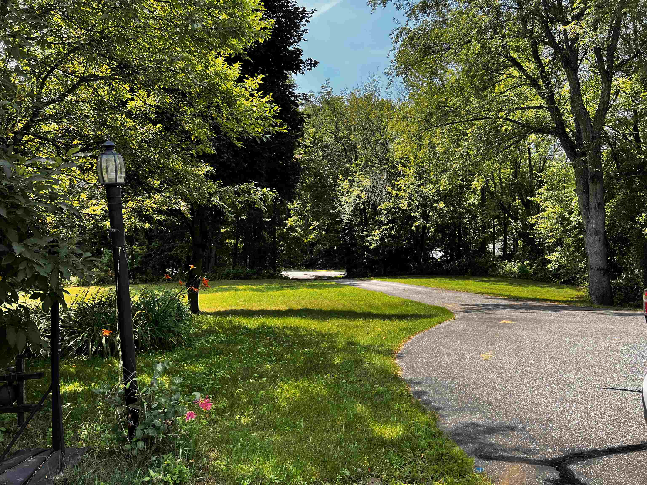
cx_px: 324
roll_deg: +1.2
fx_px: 486
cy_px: 242
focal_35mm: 26
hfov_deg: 67.3
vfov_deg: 53.1
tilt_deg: -0.5
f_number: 1.5
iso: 50
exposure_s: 1/932
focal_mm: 5.7
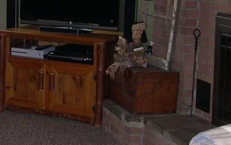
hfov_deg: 20.1
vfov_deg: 12.8
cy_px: 6
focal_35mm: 101
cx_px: 18
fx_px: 636
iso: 189
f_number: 2.8
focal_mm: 8
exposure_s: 1/60
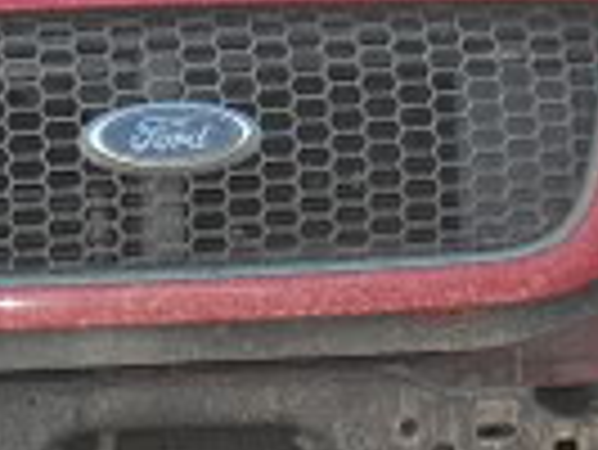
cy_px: 333
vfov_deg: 7.0
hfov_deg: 9.4
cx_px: 229
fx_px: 3648
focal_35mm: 211
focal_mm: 5.7
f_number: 2.8
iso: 64
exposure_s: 1/148
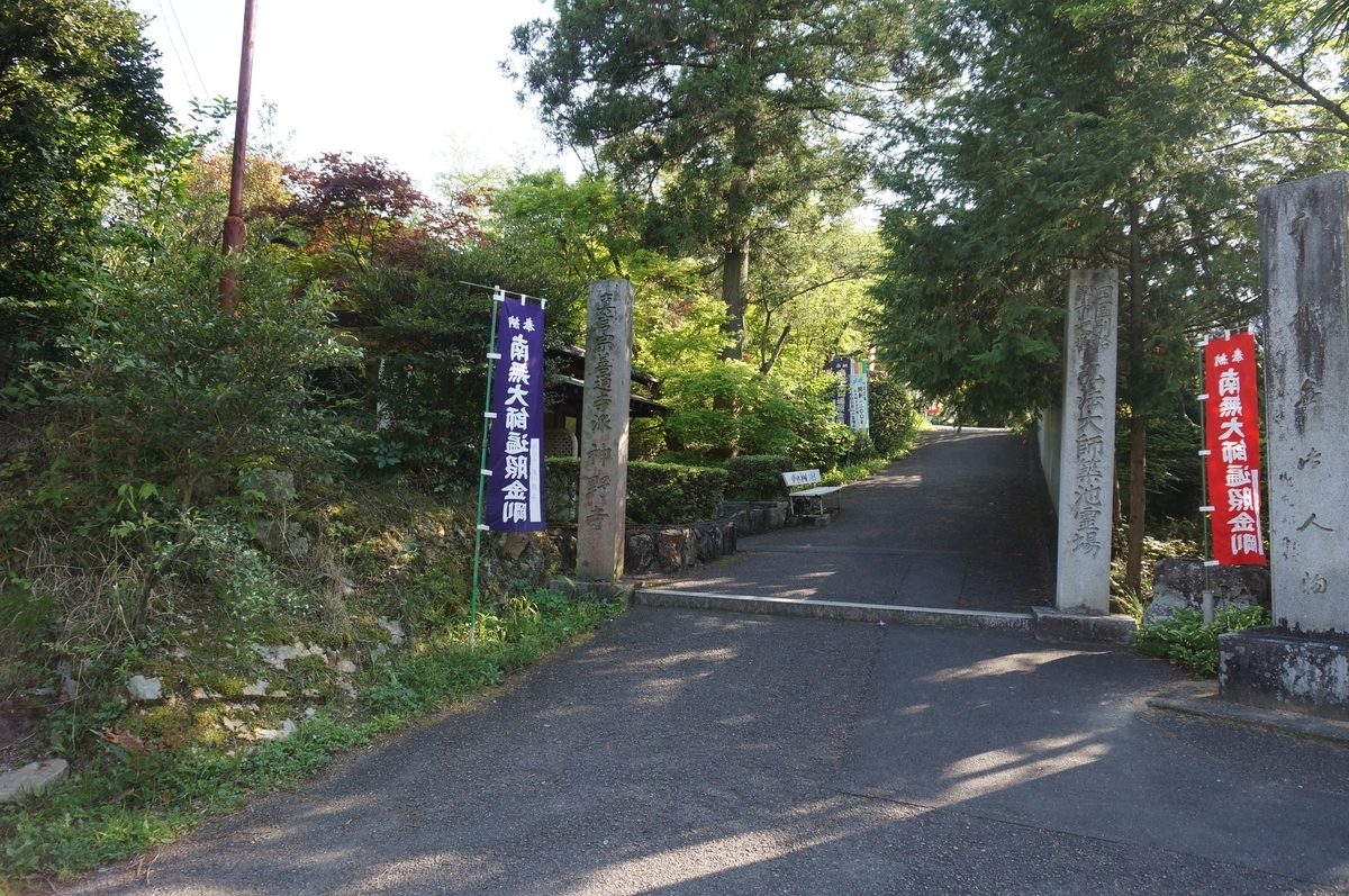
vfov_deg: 50.3
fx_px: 954
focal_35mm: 26
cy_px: 448
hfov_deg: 70.5
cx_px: 674
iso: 200
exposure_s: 1/200
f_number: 4.5
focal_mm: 17
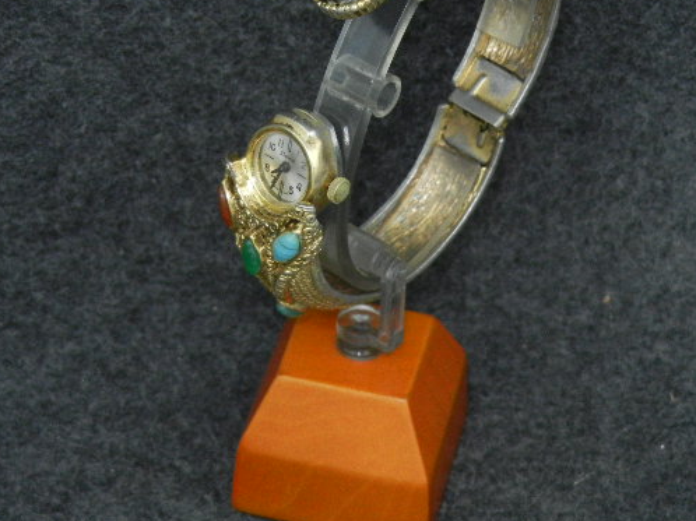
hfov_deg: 19.8
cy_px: 203
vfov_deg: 14.9
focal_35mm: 99
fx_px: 1990
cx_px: 373
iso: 800
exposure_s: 1/30
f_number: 4.3
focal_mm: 13.9
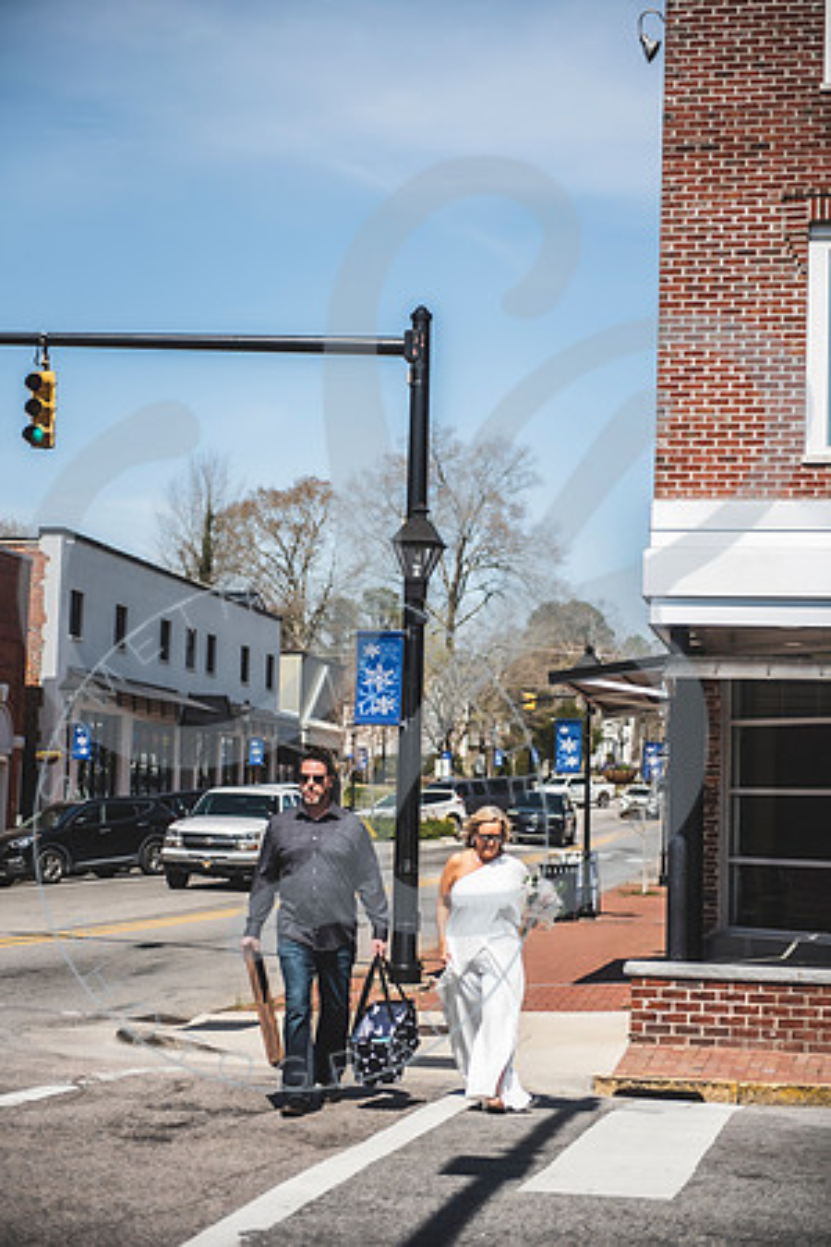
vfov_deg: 28.8
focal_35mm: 70
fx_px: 2424
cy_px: 624
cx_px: 416
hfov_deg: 19.5
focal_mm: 70
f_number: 2.8
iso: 100
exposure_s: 1/1600
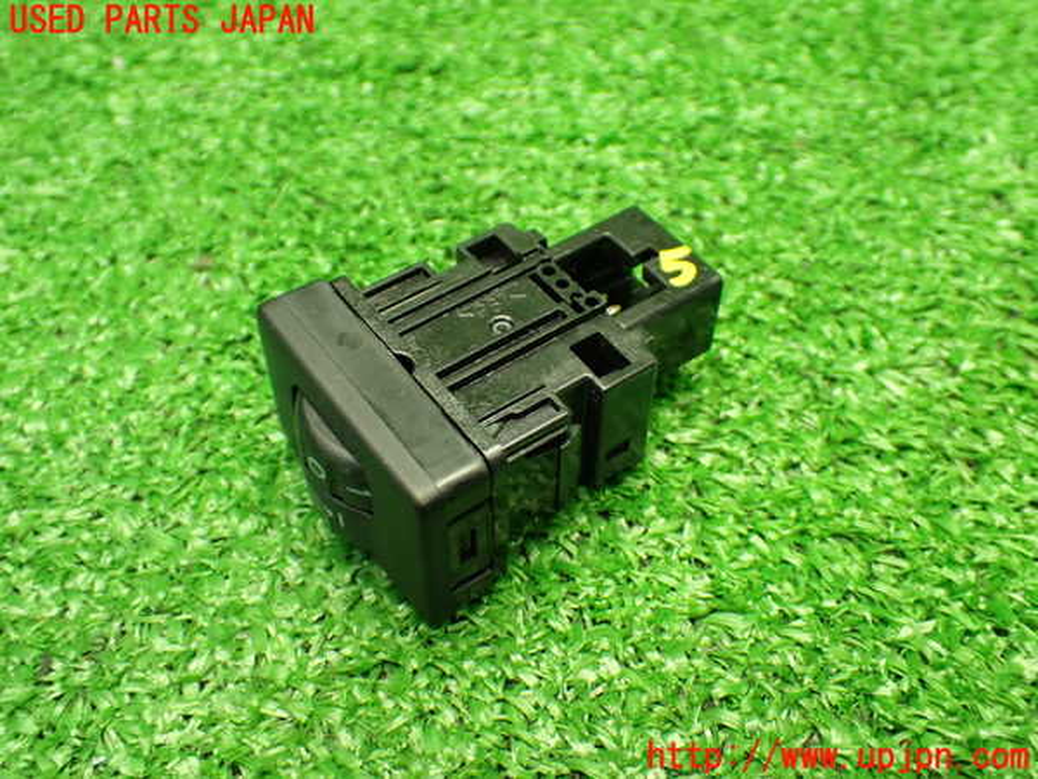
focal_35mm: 38
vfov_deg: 37.7
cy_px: 390
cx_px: 519
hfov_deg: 49.0
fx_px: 1139
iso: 800
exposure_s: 1/60
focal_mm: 6.83
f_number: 2.7
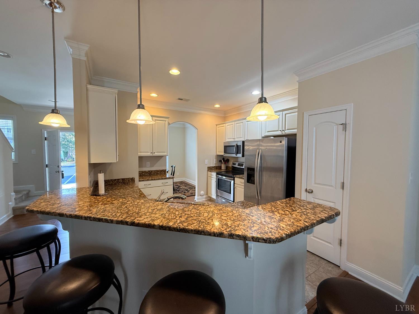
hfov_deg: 102.1
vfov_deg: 85.7
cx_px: 210
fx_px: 169
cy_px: 157
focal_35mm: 14
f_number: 2.2
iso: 250
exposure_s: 1/120
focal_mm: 2.22
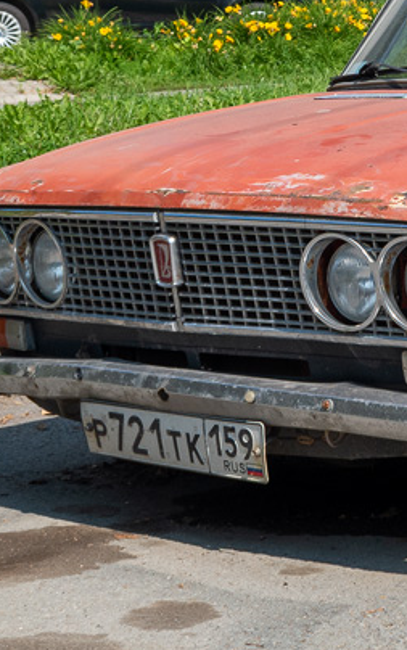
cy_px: -38
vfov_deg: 16.4
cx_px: 626
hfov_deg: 10.2
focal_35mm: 124
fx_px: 2198
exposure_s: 1/320
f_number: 9
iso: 100
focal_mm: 24
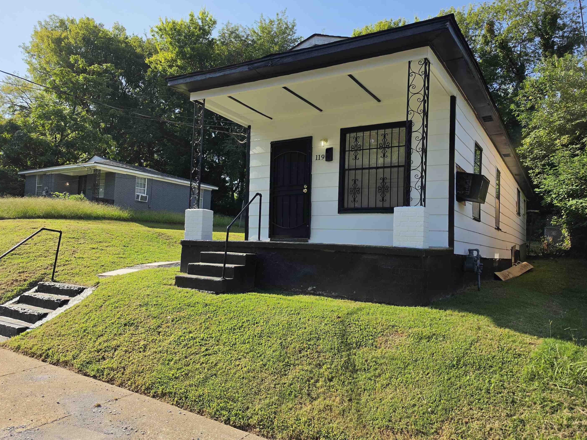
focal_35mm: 25
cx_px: 277
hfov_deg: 69.3
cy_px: 215
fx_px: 424
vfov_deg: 54.9
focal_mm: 6.5
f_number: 1.4
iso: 64
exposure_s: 1/7058
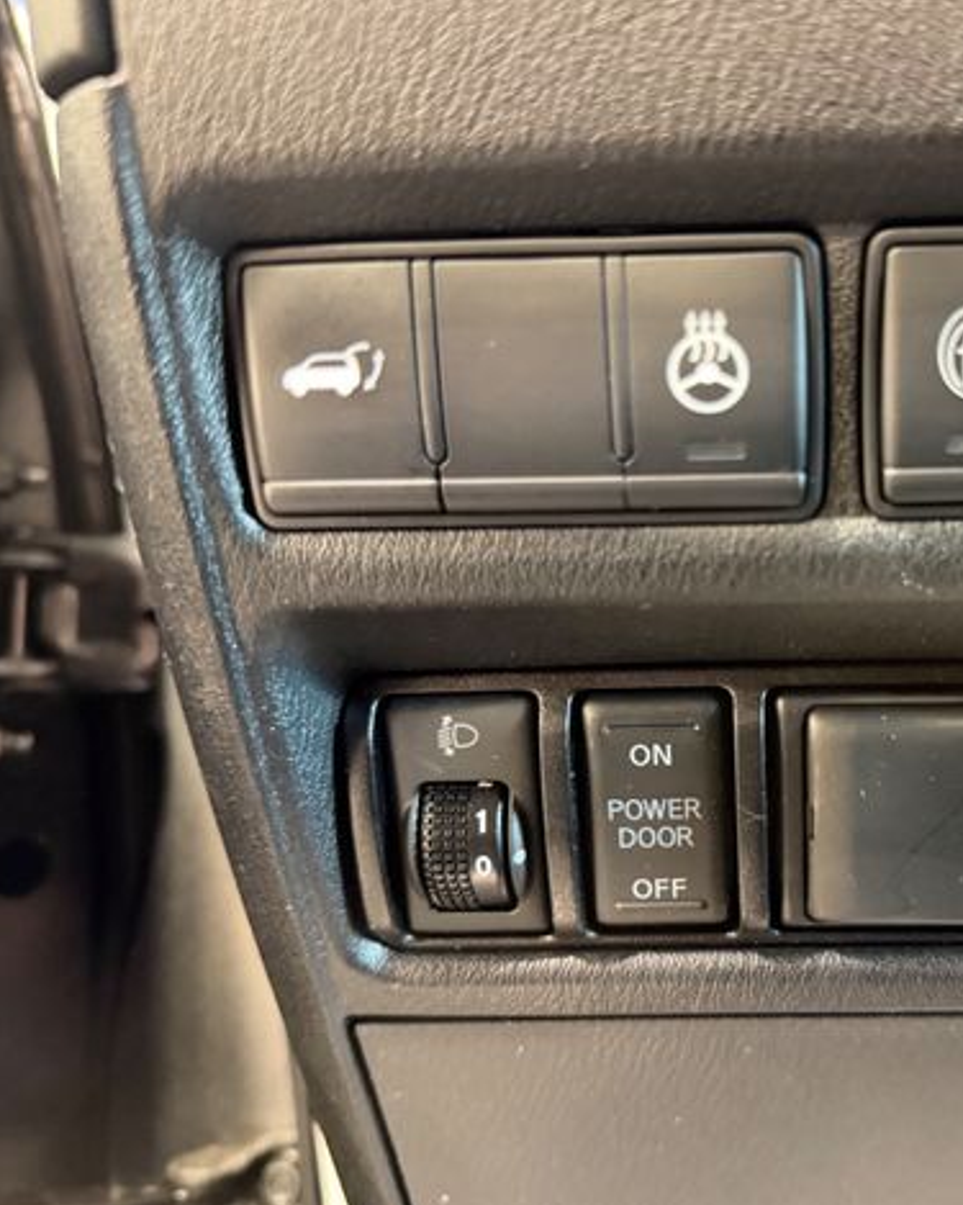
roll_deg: +1.0
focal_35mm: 32
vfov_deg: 55.7
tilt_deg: +1.7
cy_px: 606
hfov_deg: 43.8
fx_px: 1140
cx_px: 758
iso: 800
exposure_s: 1/30
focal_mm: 6.76
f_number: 1.78
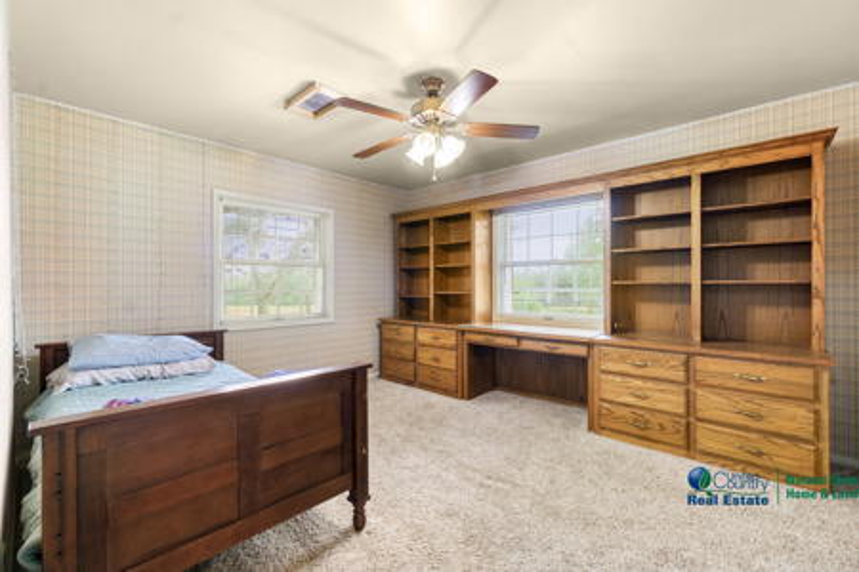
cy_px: 286
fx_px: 358
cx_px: 430
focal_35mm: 15
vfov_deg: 77.3
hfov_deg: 100.4
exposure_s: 1/1.67
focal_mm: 10
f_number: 9
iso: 250
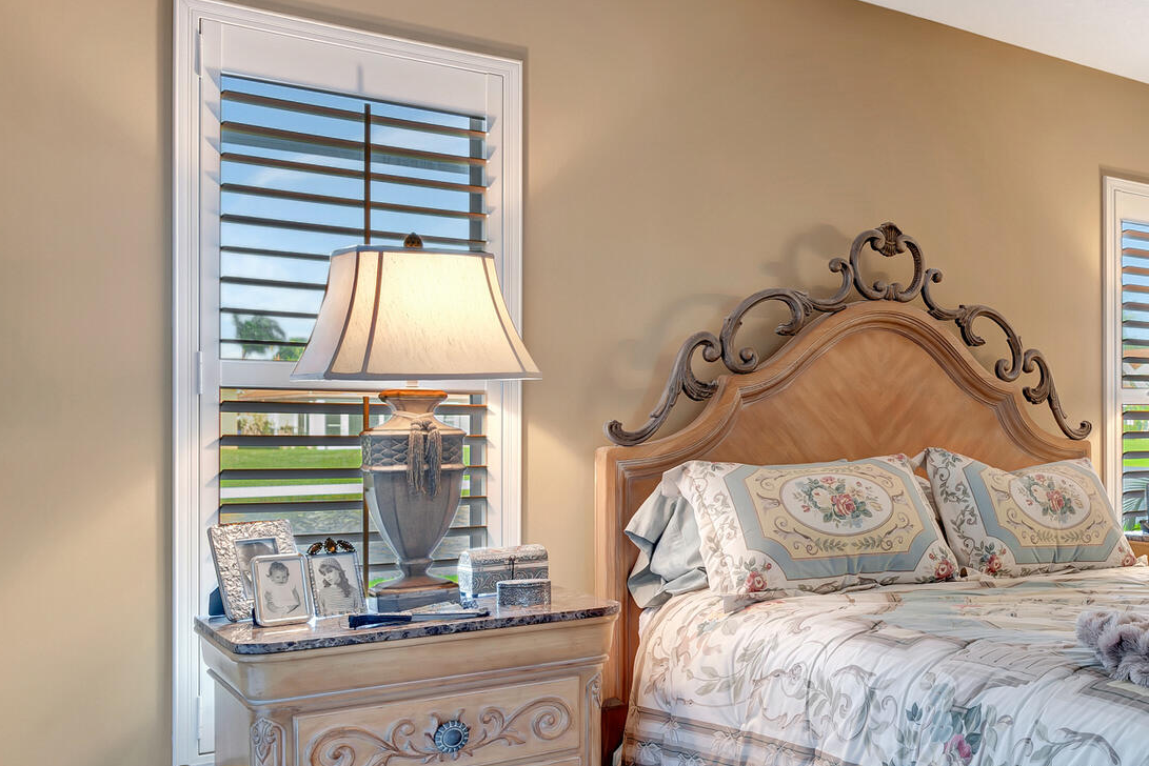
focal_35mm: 38
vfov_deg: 35.0
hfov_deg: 45.6
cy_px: 437
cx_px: 1048
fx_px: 1213
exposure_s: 1
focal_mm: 16
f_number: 5.6
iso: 100
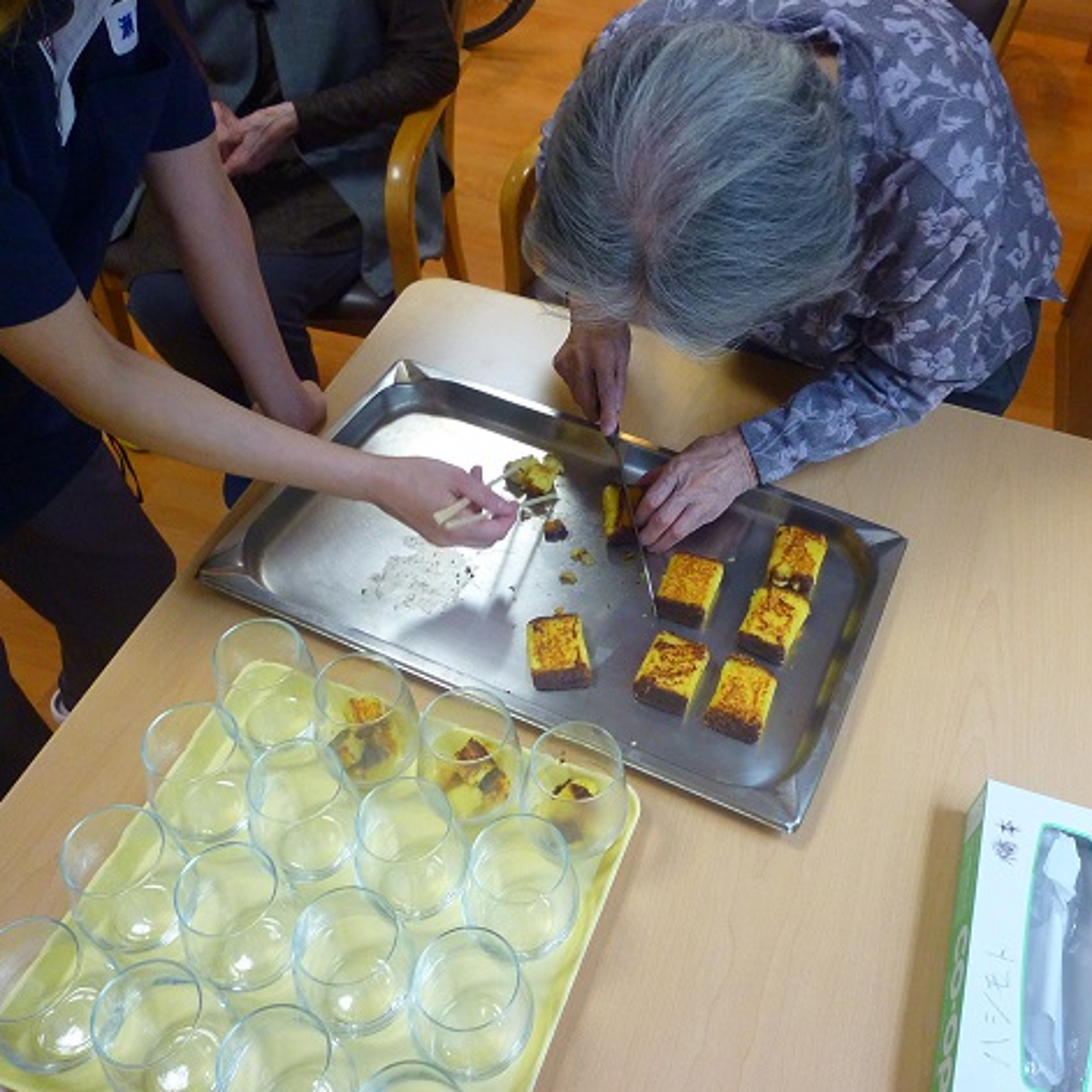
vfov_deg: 54.0
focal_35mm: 30
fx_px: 1071
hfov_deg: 53.8
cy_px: 545
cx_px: 624
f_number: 2.8
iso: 250
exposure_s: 1/30
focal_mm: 4.4
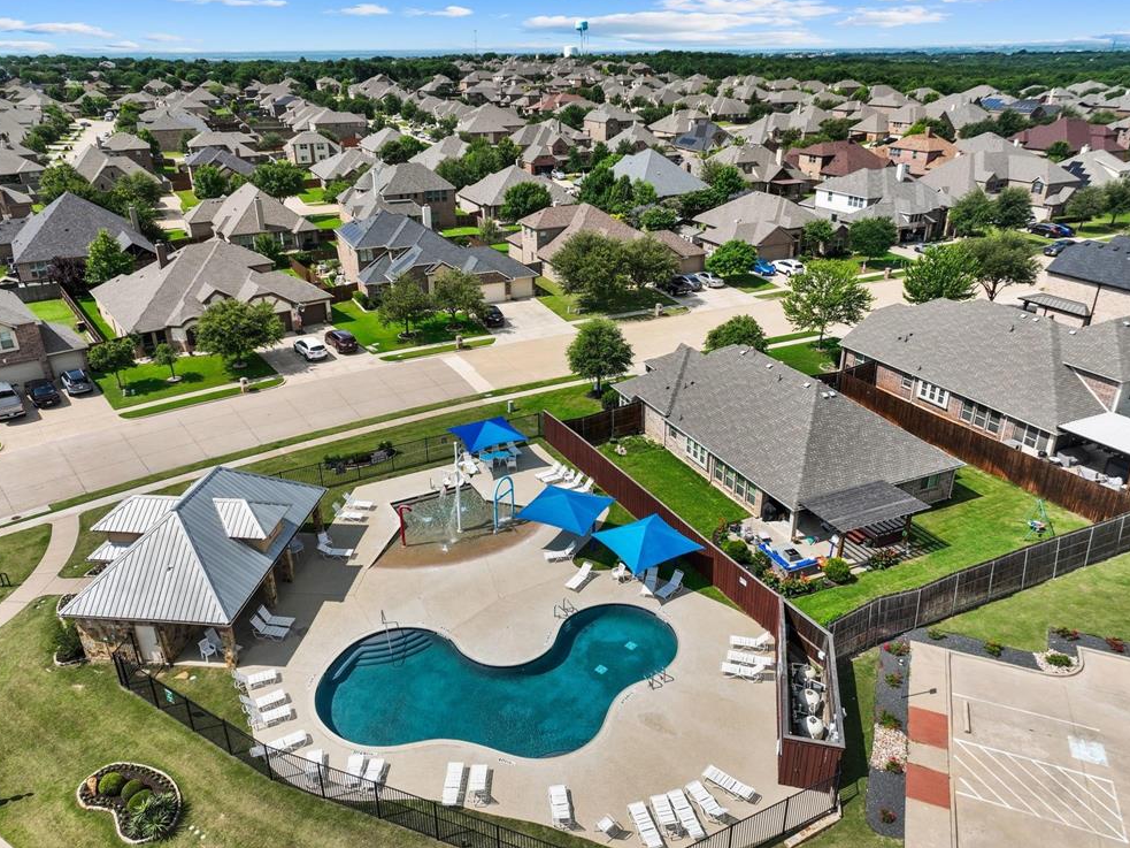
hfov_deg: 69.4
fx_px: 816
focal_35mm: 25
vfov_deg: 54.9
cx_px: 553
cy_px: 425
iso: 100
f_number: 2.8
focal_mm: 12.29
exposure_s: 1/2000
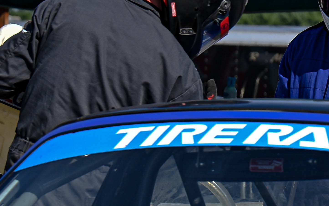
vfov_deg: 3.2
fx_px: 3649
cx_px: 571
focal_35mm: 407
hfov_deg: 5.1
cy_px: 324
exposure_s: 1/500
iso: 32
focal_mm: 70
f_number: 4
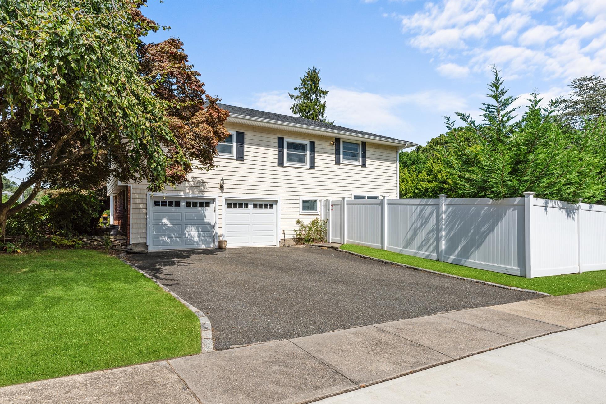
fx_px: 353
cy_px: 205
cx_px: 292
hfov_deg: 81.2
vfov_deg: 59.5
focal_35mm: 21
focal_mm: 20
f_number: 8
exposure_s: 1/400
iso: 64
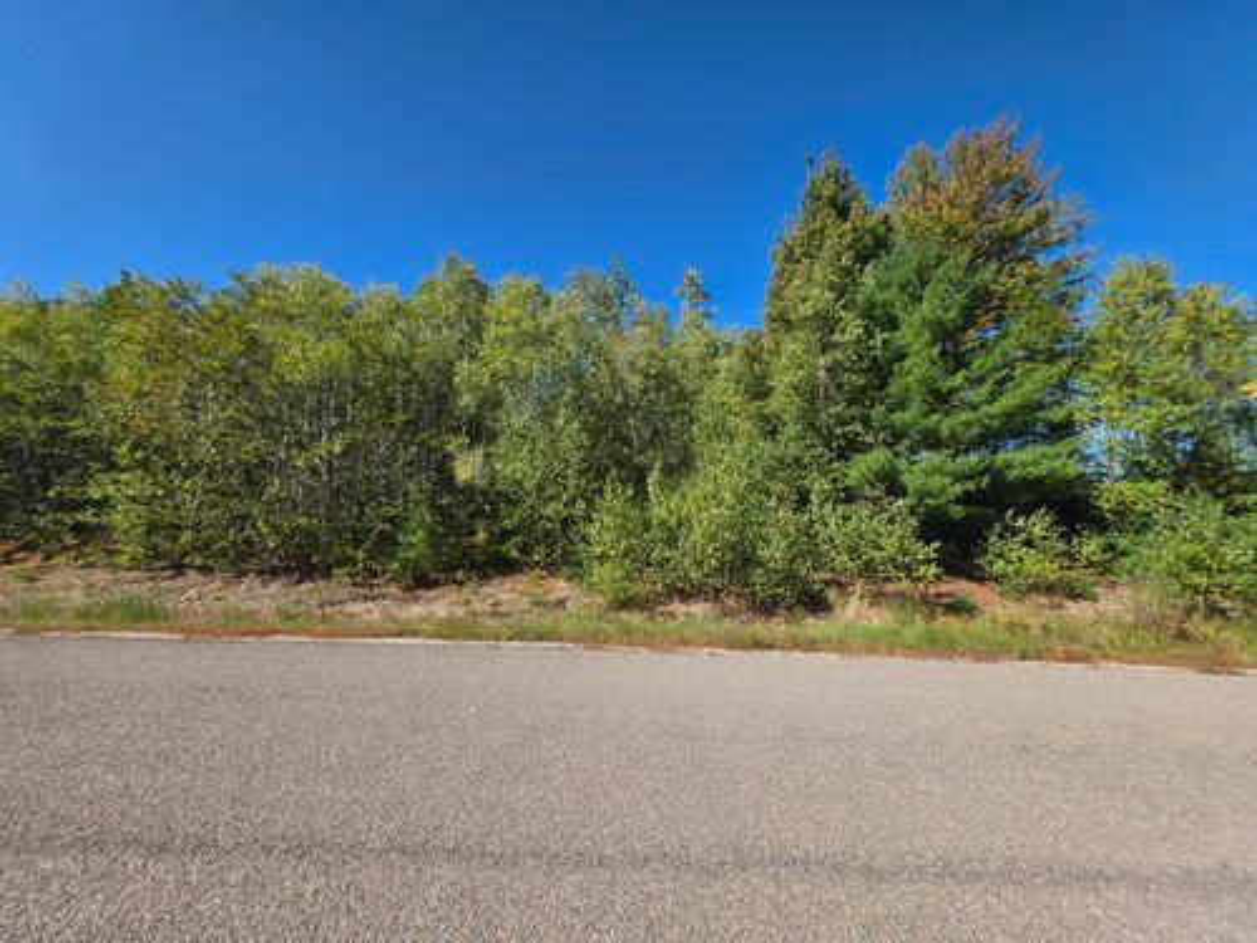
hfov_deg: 106.2
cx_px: 628
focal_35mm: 13
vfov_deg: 89.9
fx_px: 472
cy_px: 472
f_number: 1.9
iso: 40
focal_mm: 2.2
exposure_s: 1/1874
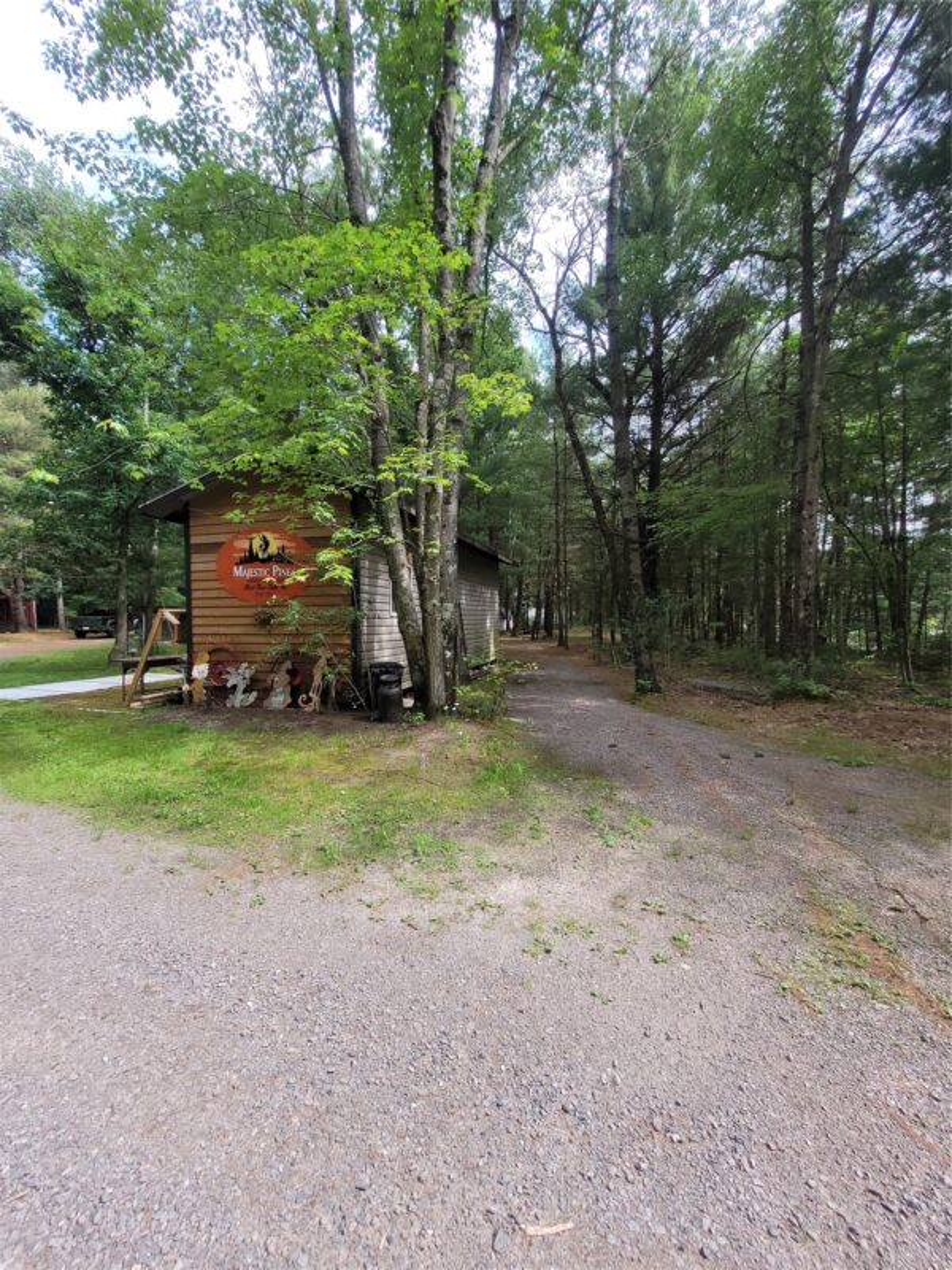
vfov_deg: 106.2
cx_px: 476
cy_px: 635
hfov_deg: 89.9
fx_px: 477
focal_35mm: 13
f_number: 2.2
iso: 40
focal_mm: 1.74
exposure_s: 1/379
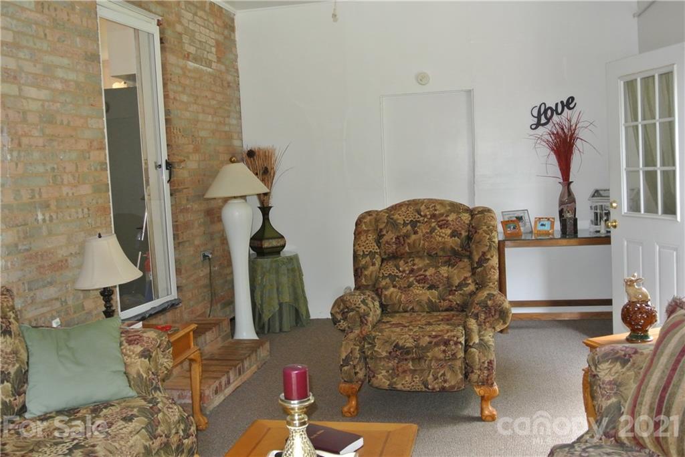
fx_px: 704
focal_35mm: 37
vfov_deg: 36.0
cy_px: 228
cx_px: 342
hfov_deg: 51.9
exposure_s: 1/60
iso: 800
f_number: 4
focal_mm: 14
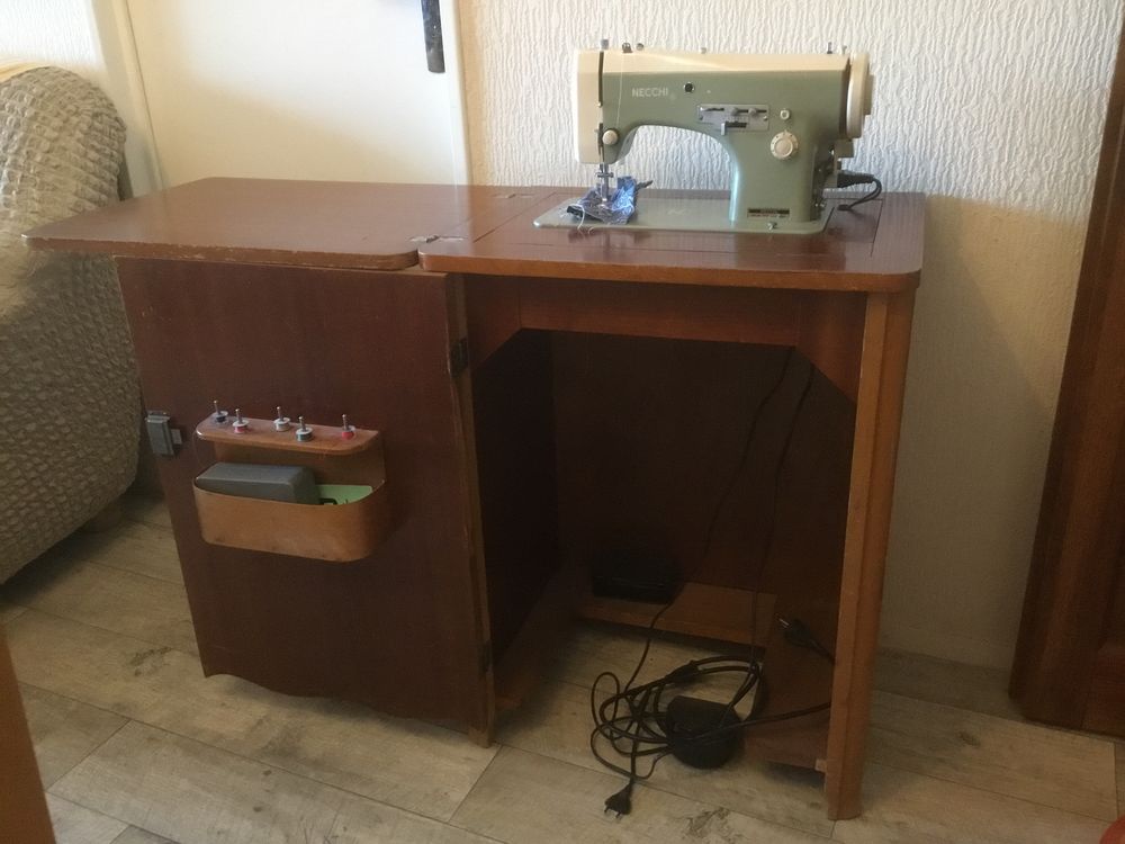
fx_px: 1007
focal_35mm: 31
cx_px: 562
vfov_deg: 45.4
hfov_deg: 58.4
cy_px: 422
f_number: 2.4
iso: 250
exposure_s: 1/17
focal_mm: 3.3
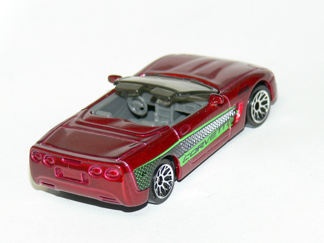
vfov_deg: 7.3
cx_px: 162
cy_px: 122
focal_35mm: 204
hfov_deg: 9.7
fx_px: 1909
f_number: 3.6
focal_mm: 27
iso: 100
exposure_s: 1/30
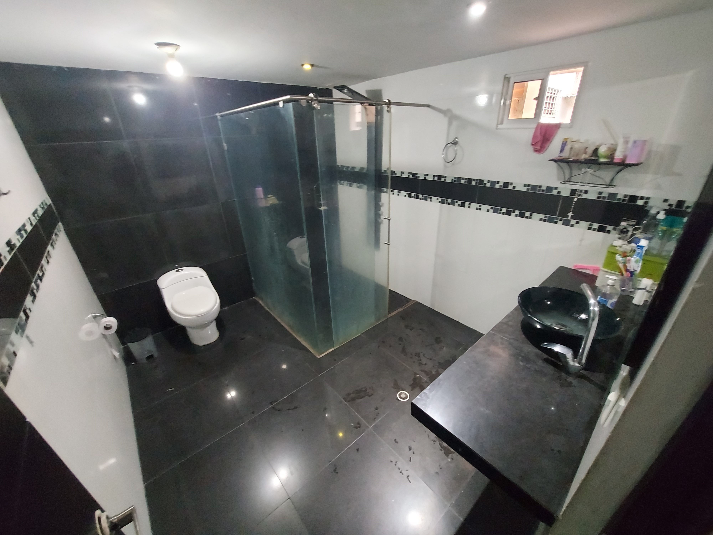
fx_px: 268
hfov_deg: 106.2
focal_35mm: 13
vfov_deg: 89.9
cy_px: 268
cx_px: 356
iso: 640
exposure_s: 1/24
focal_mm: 1.74
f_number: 2.2
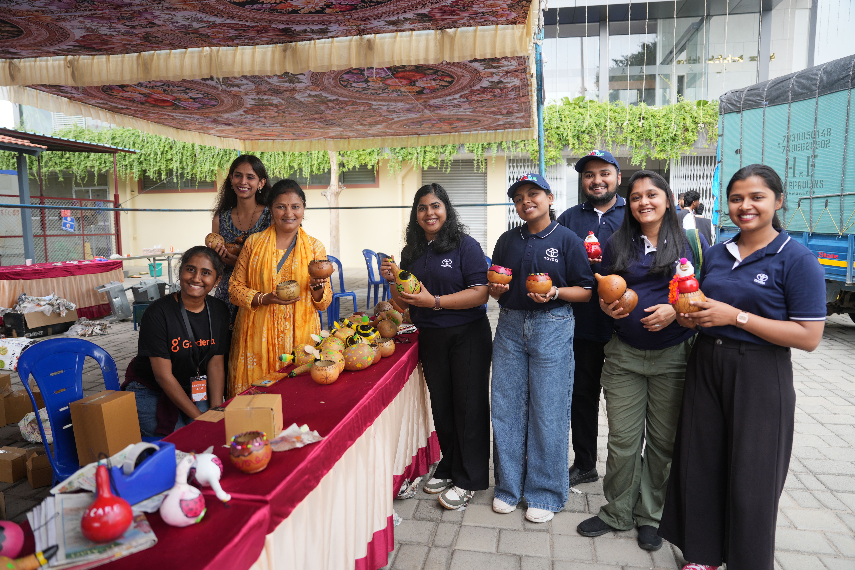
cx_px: 428
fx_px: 570
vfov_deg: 53.1
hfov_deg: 73.7
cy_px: 285
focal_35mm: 24
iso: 160
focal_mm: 24
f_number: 2.8
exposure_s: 1/200
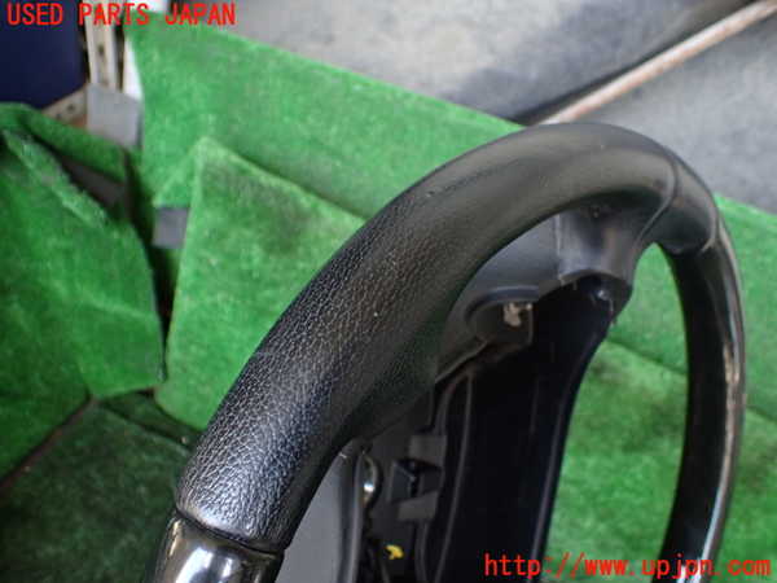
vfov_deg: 46.8
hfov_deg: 60.0
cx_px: 388
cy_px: 292
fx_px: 673
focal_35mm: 30
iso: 320
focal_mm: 5.4
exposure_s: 1/125
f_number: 2.3
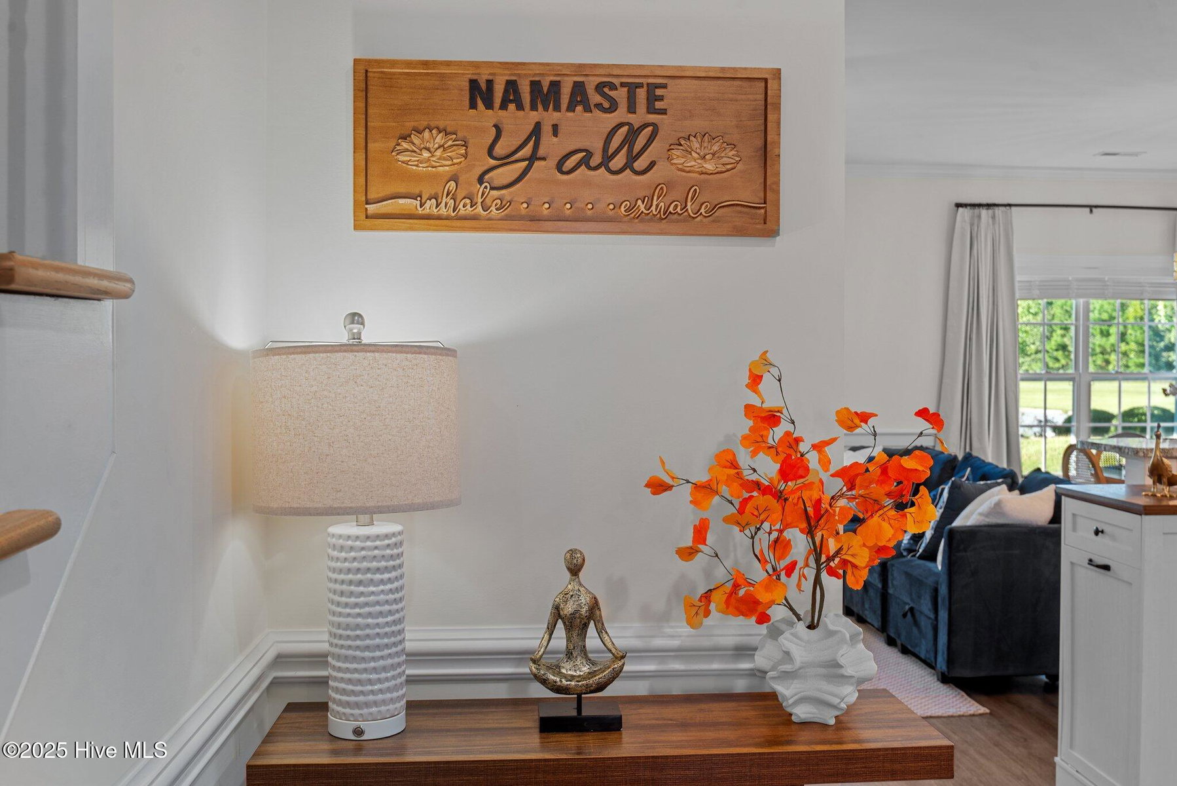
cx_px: 588
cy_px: 393
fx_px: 1145
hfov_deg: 54.4
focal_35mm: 35
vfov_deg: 37.9
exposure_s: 1/2.5
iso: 250
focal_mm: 35
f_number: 8
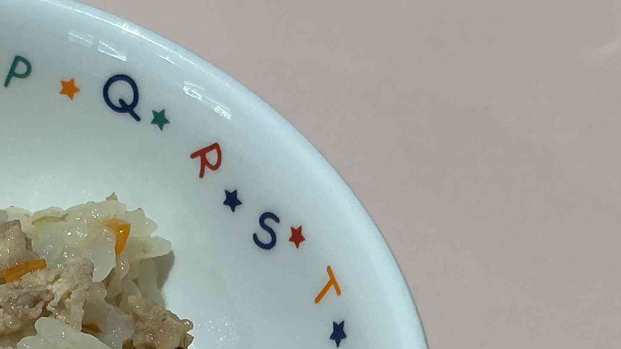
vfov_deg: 13.1
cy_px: 501
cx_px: -85
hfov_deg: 22.6
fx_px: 1449
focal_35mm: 88
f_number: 1.8
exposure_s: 1/60
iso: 32
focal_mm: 3
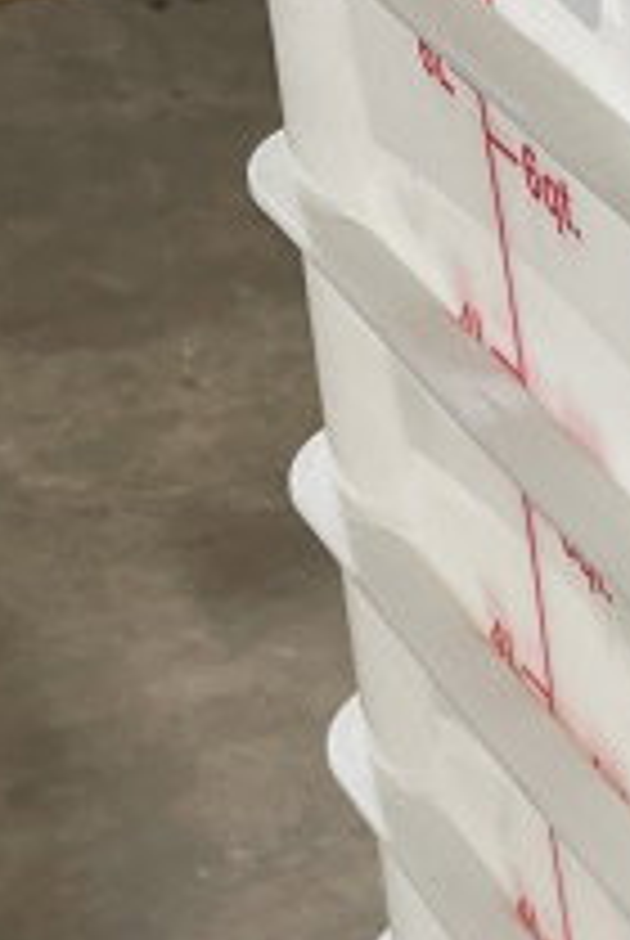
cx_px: 1278
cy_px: 762
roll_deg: -4.9
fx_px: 2747
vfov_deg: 19.2
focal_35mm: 105
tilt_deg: -34.7
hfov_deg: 11.7
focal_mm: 4.2
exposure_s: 1/60
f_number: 1.6
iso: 125
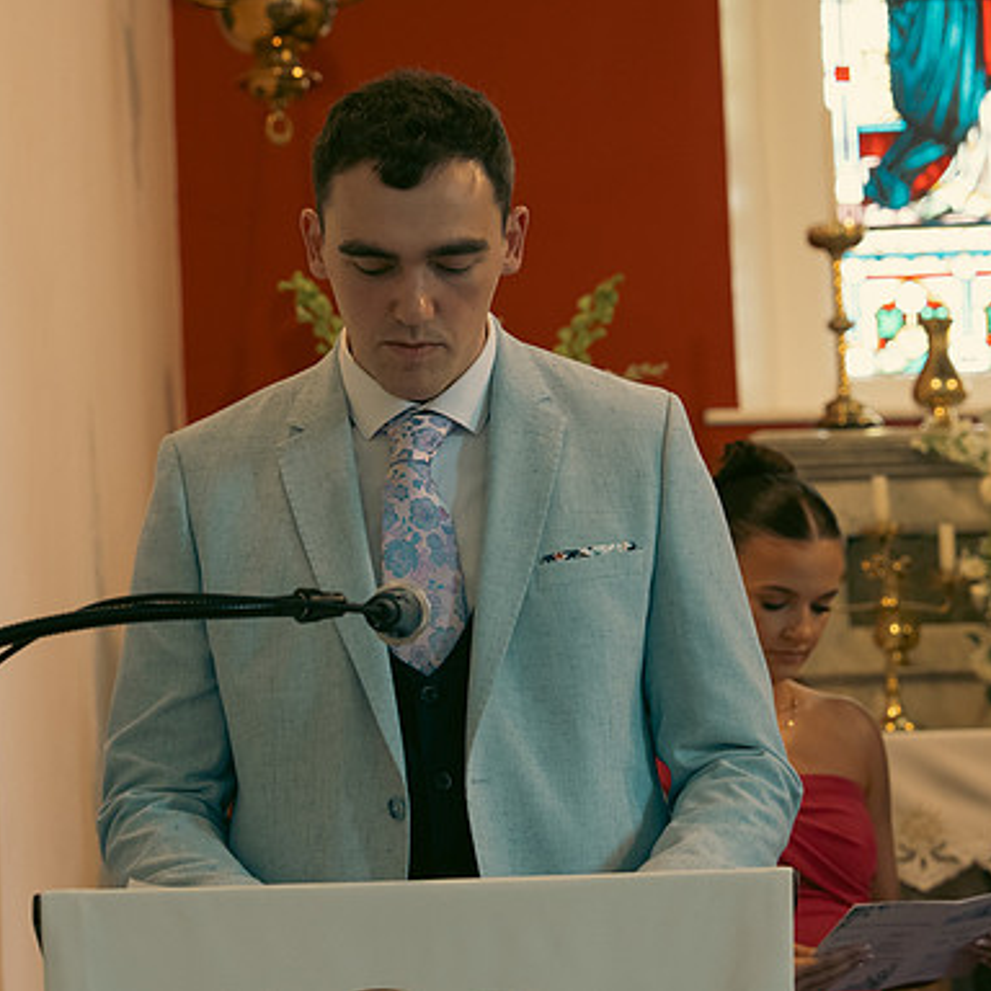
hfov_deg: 16.0
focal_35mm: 109
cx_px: 493
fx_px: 3530
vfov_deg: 16.0
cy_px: 497
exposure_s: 1/200
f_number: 3.5
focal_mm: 57
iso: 1250
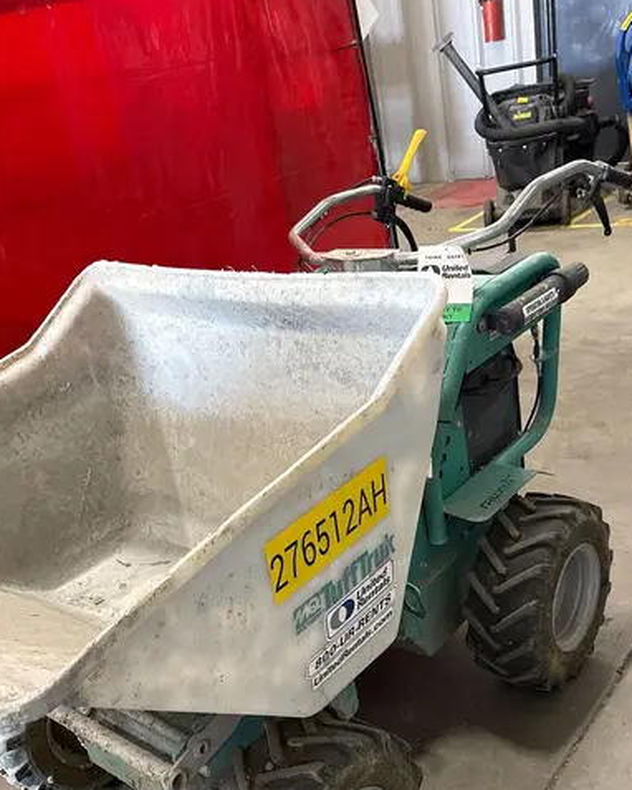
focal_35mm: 39
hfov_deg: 38.2
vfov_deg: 46.3
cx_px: 316
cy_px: 511
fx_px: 911
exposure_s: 1/60
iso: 500
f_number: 1.6
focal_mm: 5.96
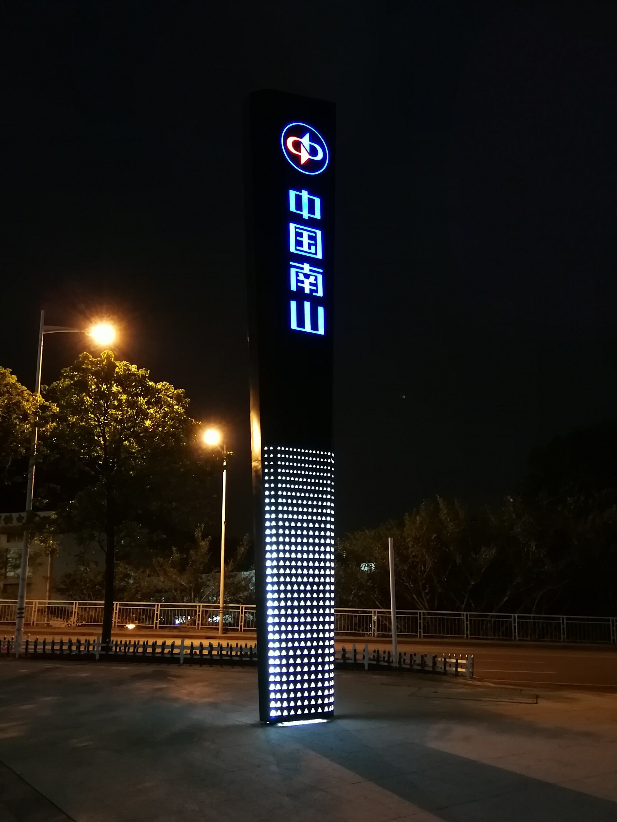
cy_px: 411
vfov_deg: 56.8
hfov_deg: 44.2
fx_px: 760
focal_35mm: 32
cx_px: 308
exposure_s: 1/16.7
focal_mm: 3.95
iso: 1000
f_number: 4
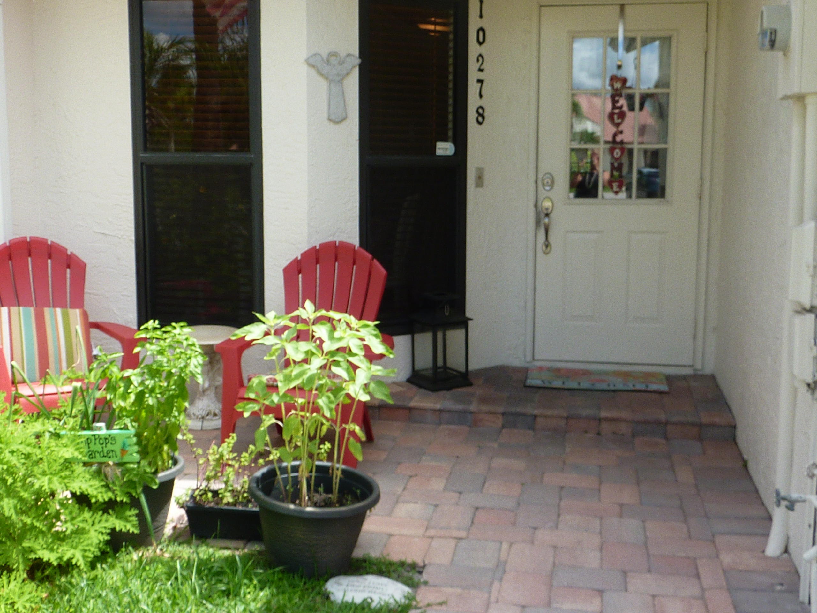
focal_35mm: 41
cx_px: 408
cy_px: 306
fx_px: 968
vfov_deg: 35.1
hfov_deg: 45.8
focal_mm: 4.7
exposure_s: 1/250
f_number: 4
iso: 80
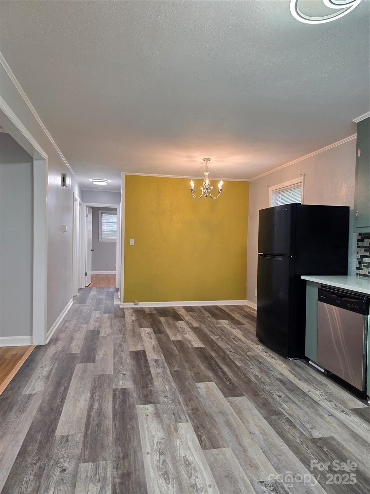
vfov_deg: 73.9
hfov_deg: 58.9
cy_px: 247
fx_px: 328
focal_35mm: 23
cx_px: 185
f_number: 1.7
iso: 100
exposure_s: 1/52.8
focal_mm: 6.3
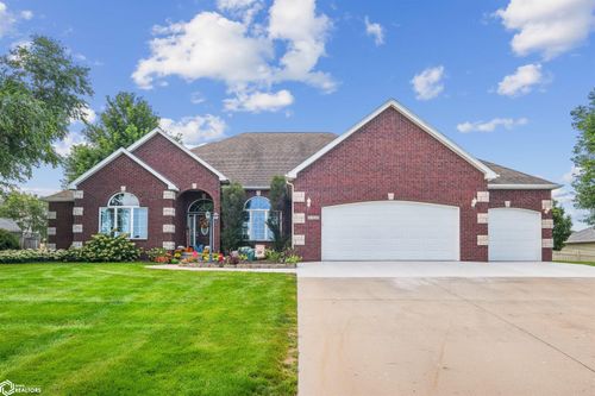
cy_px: 198
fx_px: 347
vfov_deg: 59.5
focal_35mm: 21
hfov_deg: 81.2
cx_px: 298
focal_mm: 13.8
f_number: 10
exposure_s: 1/150
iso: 400
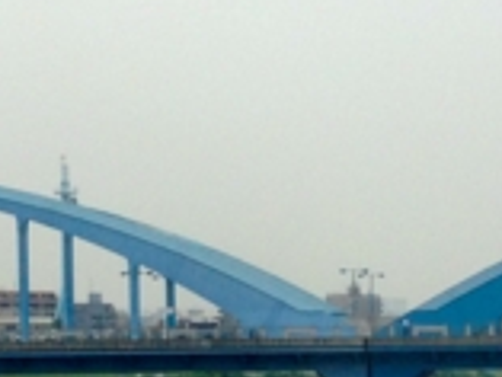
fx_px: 2438
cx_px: 387
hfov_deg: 11.7
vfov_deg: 8.8
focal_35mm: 168
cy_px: 300
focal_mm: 4.12
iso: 50
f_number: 2.4
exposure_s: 1/1506
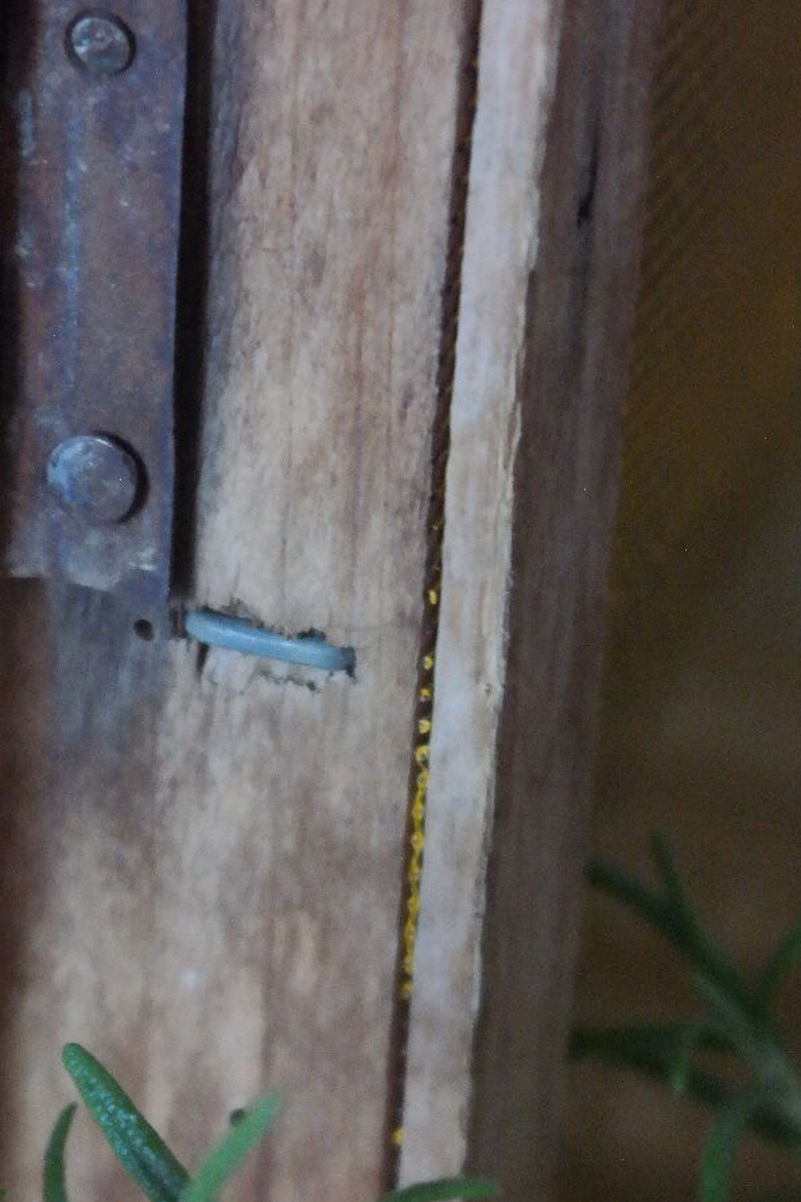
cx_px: 86
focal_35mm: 149
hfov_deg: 9.2
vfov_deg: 13.8
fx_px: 4974
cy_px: 596
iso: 3200
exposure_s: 1/50
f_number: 5.6
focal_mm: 50
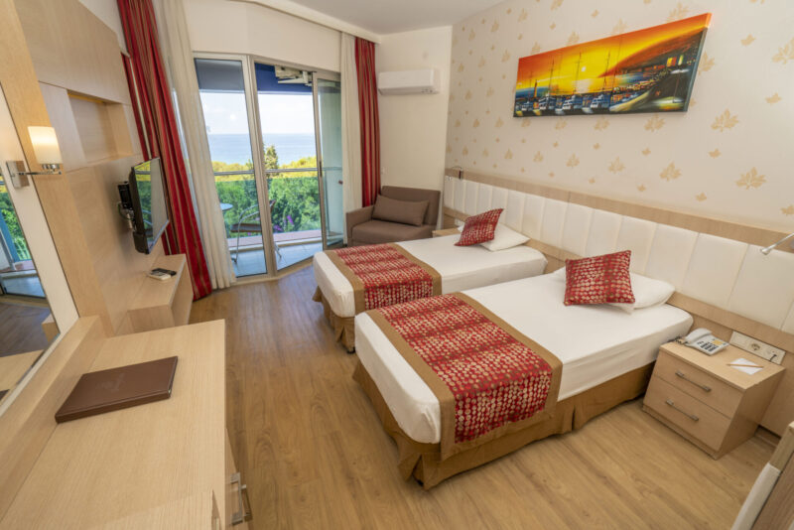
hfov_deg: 96.7
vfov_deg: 73.8
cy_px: 265
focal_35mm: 16
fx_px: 353
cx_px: 397
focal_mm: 16
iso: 100
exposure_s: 1/20
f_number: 11
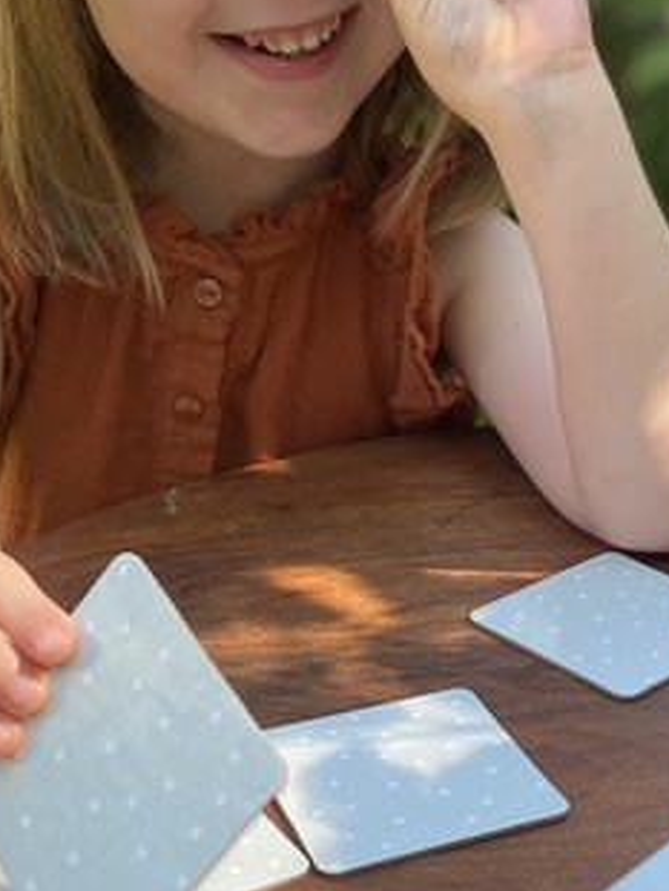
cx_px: 508
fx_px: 1724
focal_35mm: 67
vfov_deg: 28.9
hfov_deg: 21.8
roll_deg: +1.8
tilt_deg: -23.3
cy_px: 529
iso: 32
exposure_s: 1/180
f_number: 1.8
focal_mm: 4.25
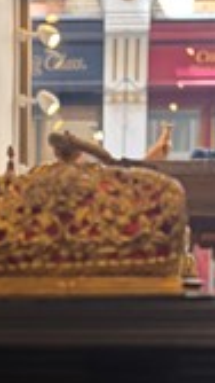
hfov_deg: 17.7
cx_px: 59
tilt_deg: -3.4
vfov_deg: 29.9
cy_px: 333
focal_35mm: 68
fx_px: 689
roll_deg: -0.2
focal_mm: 5.96
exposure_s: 1/121
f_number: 1.6
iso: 50
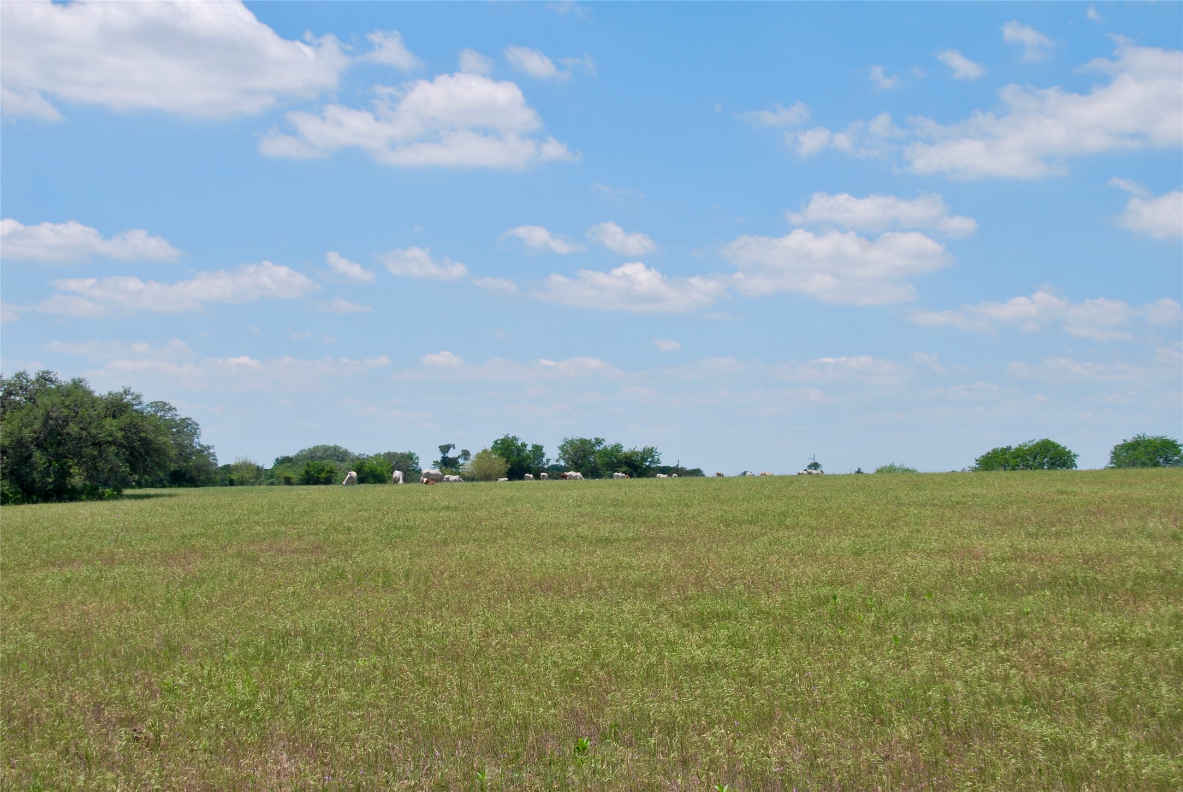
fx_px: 1776
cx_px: 592
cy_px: 396
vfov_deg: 25.1
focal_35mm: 54
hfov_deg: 36.8
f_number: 9
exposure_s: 1/320
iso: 100
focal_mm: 36
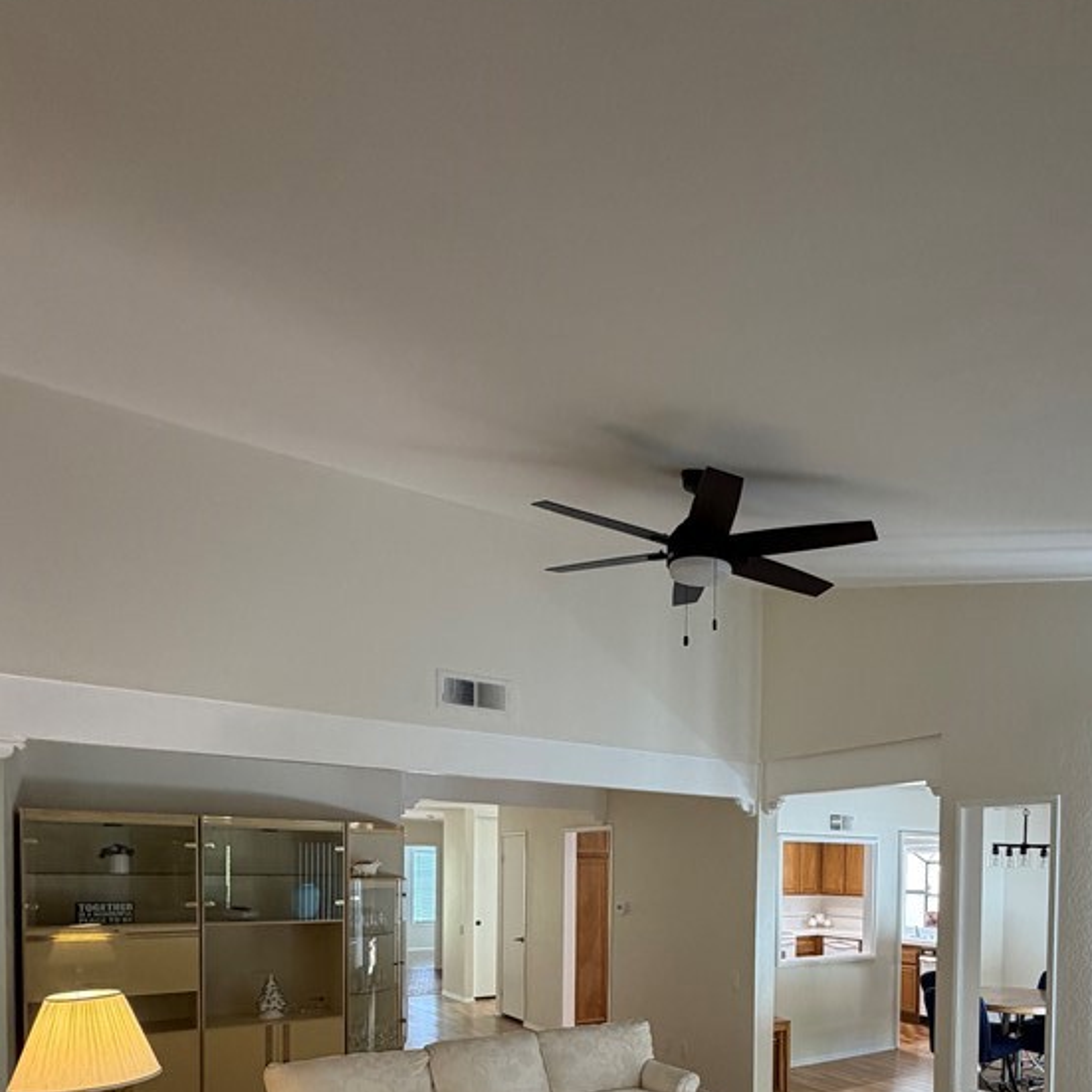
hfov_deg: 65.5
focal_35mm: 23
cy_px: 890
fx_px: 821
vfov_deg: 61.1
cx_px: 727
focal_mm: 2.22
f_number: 2.2
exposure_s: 1/60
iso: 200
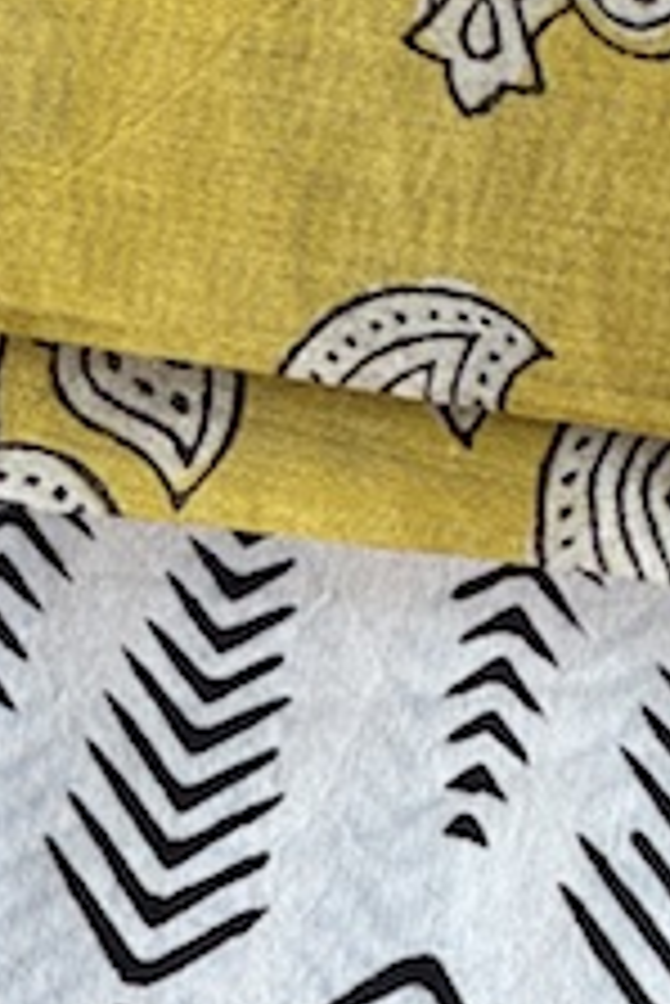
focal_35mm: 358
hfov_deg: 3.8
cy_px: -297
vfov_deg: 5.7
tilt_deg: -86.0
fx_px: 9978
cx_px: 704
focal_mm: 9
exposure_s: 1/99
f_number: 2.8
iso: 50
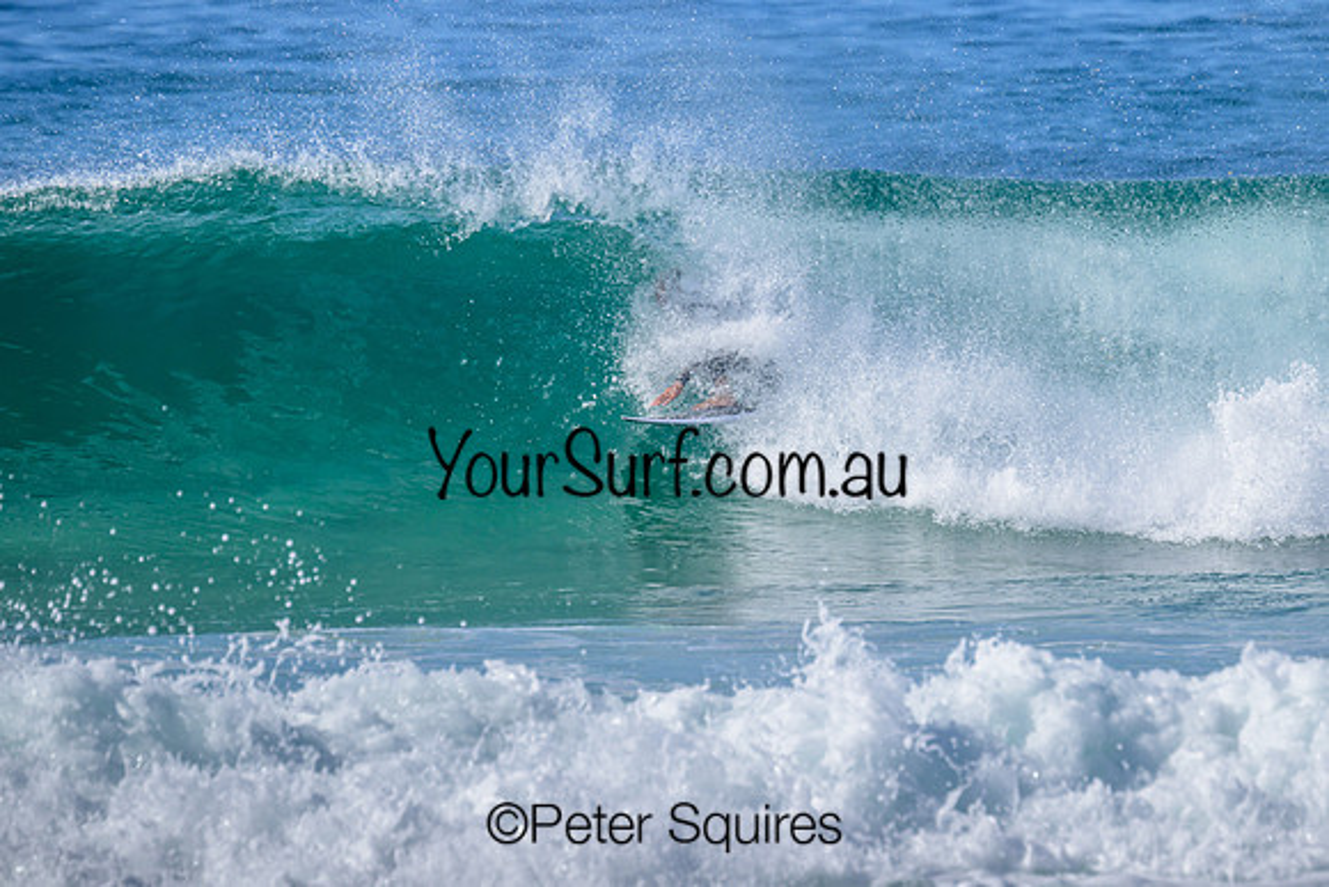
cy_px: 339
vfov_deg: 1.7
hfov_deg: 2.6
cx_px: 905
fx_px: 29684
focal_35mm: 804
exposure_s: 1/800
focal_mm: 590
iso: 280
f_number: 11
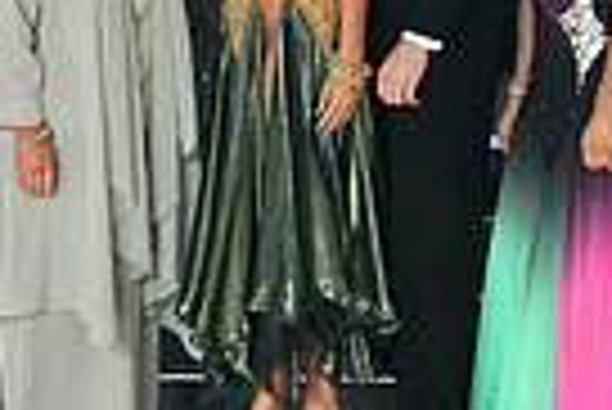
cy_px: -146
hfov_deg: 11.3
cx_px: 1017
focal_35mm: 171
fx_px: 2910
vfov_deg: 7.9
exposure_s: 1/400
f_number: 4
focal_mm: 40
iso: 2500
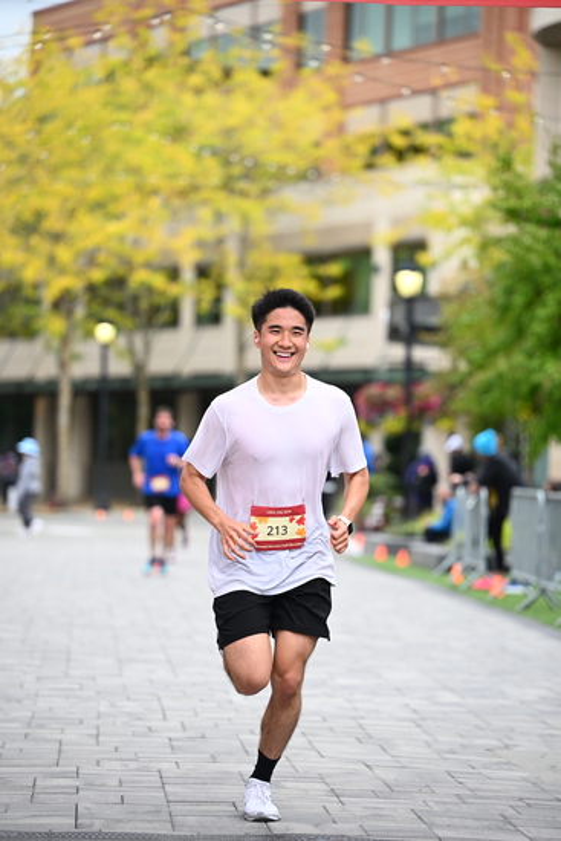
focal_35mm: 135
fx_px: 3153
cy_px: 420
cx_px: 280
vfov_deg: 15.2
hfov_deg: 10.2
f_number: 2.8
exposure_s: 1/2000
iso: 640
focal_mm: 135
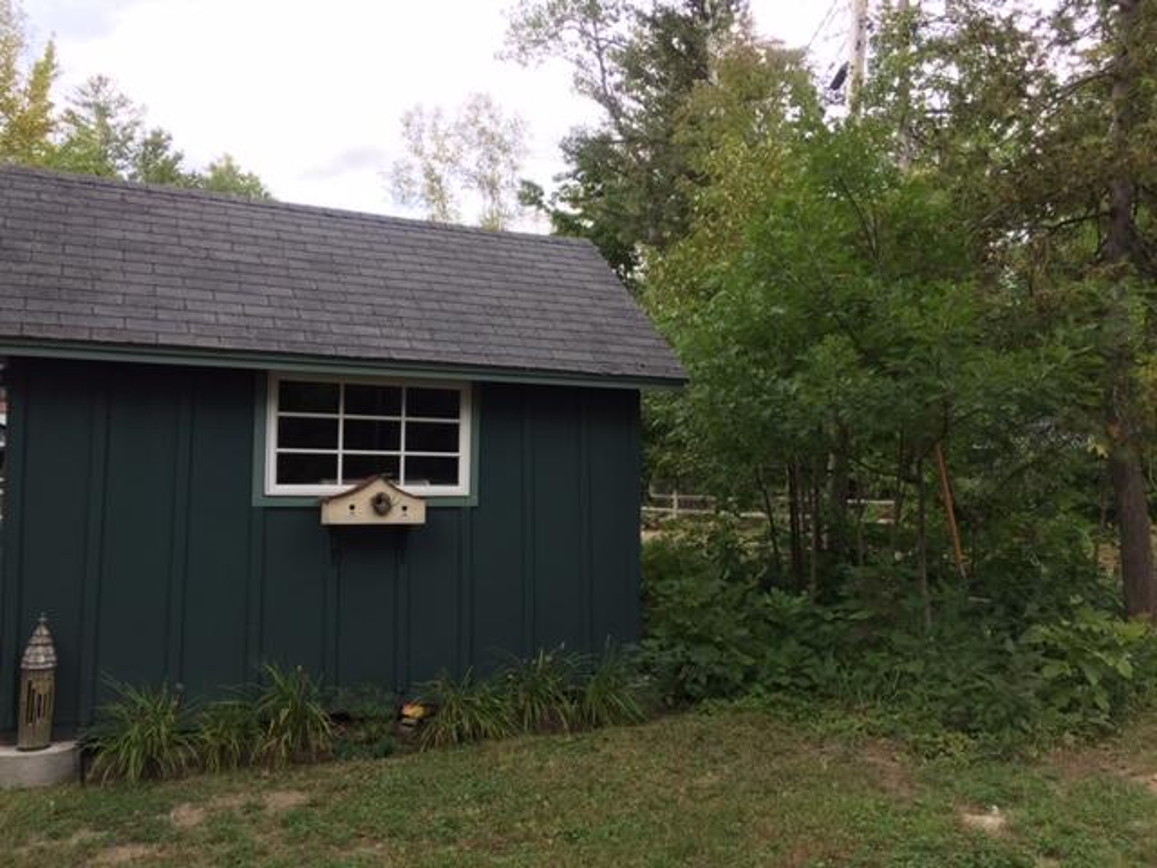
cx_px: 578
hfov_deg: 61.7
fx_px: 969
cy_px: 434
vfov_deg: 48.2
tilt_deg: +2.4
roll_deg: -0.3
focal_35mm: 29
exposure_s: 1/120
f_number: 2.2
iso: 40
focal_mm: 4.15
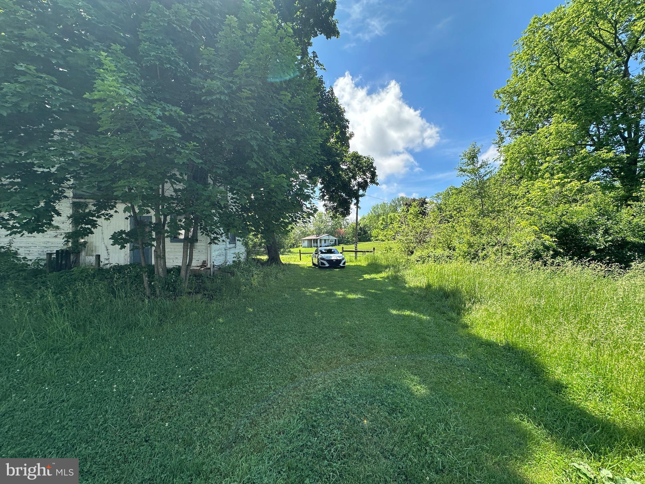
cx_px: 322
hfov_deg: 102.1
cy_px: 242
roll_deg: +0.3
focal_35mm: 14
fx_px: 261
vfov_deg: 85.7
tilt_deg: +1.4
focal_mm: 2.22
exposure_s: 1/796
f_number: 2.2
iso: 40
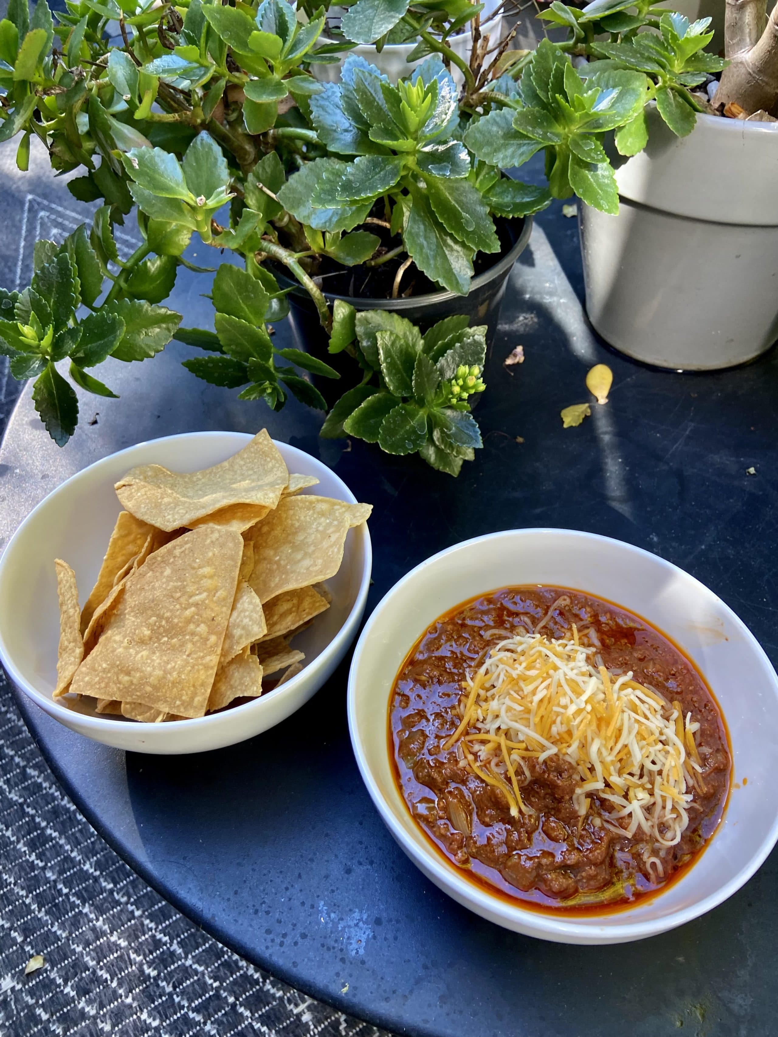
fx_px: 779
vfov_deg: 67.3
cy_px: 518
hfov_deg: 53.1
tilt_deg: -50.5
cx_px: 389
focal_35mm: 26
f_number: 1.8
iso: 80
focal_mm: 4.25
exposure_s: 1/122
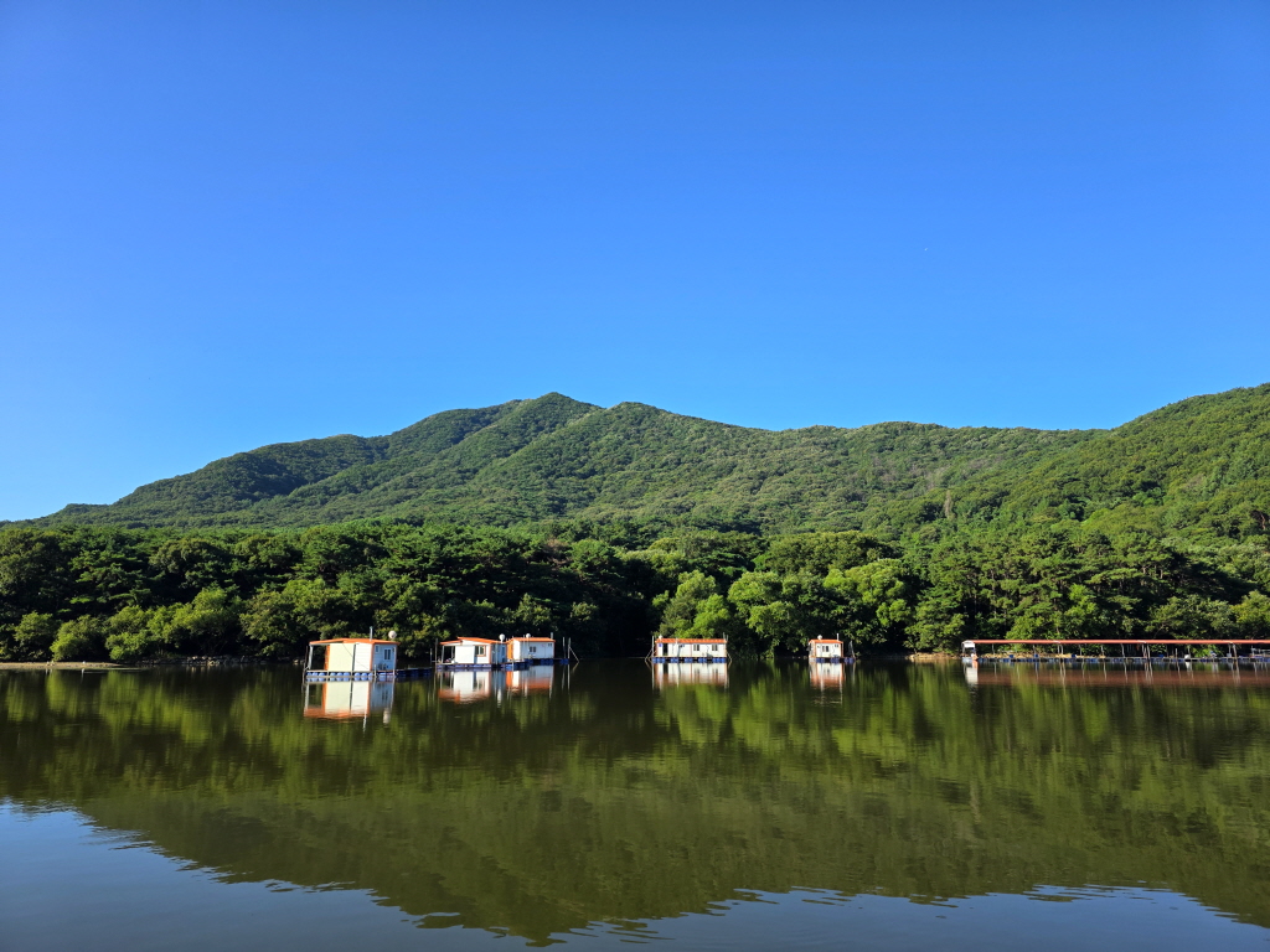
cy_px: 476
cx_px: 635
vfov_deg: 58.9
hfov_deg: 73.9
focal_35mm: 23
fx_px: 844
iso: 80
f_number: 1.7
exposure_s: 1/2859
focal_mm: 6.3
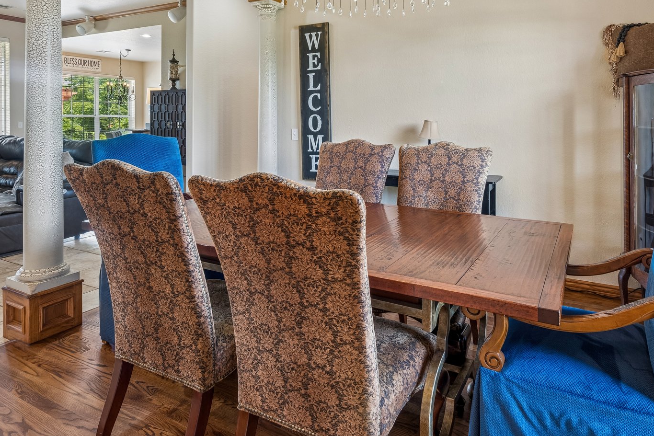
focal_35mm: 24
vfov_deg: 51.4
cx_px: 360
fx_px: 436
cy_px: 122
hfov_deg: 73.5
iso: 200
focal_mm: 16
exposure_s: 1/5
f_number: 8
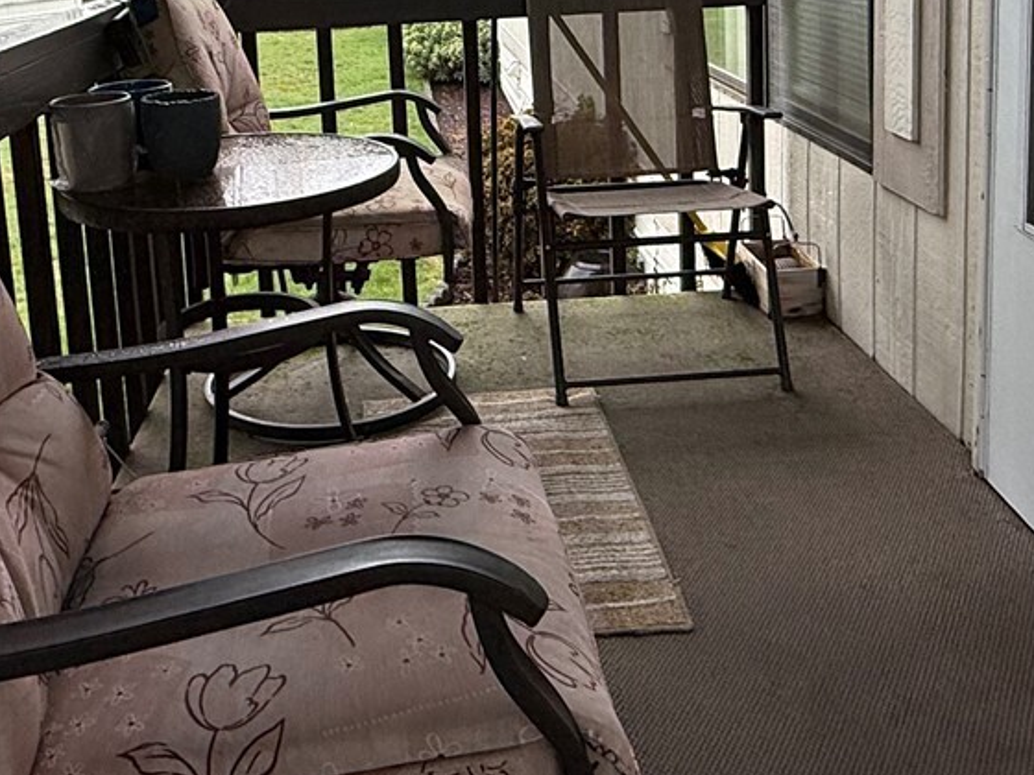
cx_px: 467
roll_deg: +3.5
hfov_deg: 46.7
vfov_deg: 33.8
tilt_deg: -7.1
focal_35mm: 40
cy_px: 65
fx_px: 1195
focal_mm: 2.22
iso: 125
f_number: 2.2
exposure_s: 1/99
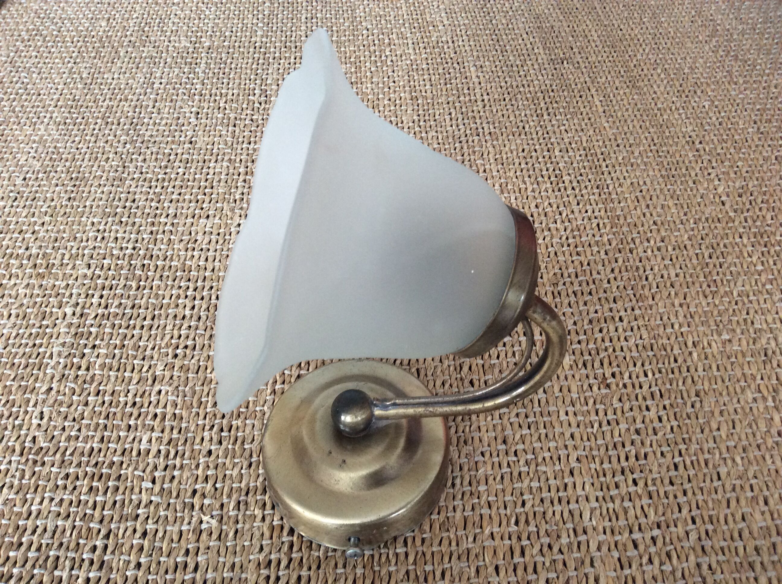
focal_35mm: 32
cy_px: 292
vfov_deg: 44.1
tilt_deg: -50.2
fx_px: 722
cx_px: 391
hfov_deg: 56.9
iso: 125
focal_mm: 3.3
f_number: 2.4
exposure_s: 1/25
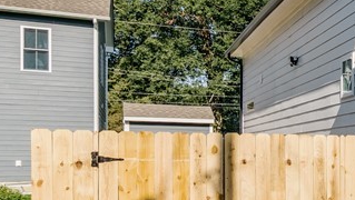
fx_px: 554
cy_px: 106
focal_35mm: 59
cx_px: 574
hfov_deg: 24.4
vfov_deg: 20.5
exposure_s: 1/1600
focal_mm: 11
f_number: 8
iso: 100
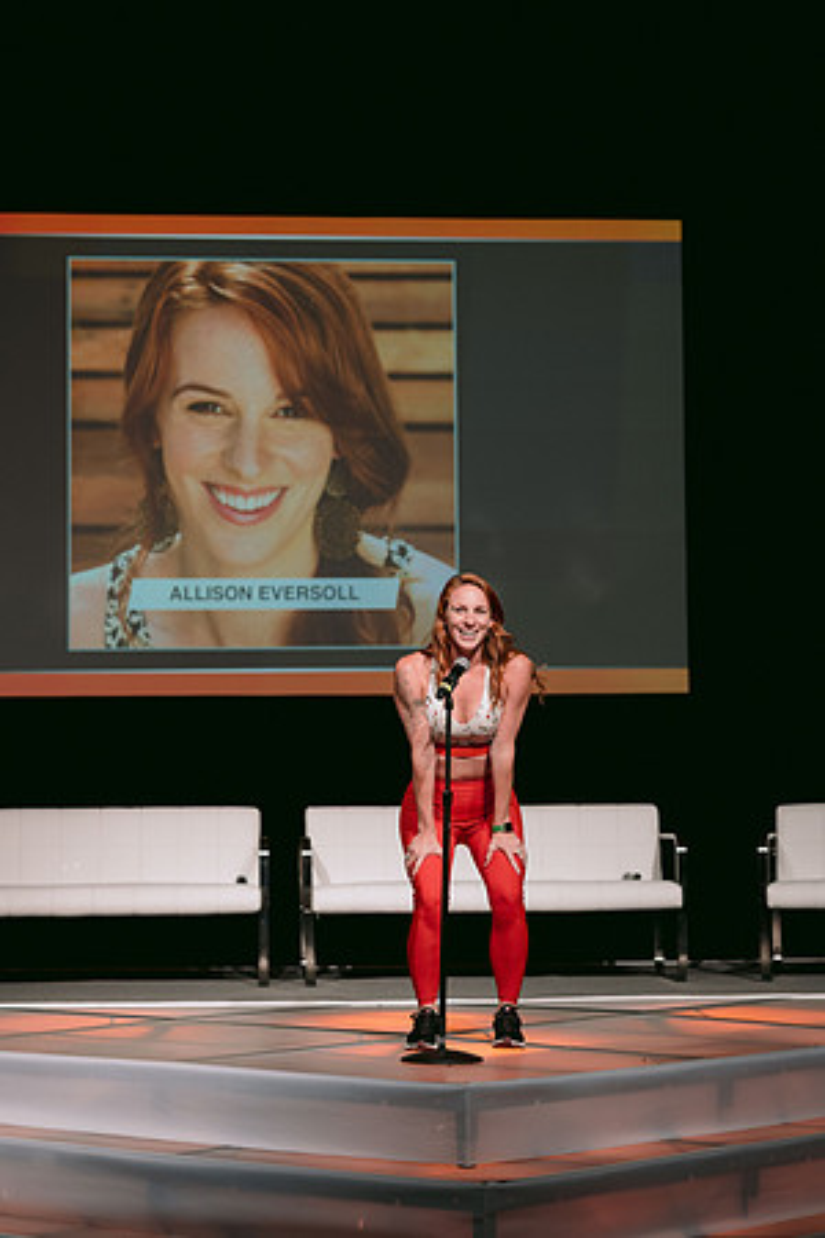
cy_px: 619
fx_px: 2922
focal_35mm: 85
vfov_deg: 23.9
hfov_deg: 16.1
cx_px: 412
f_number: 2.8
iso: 400
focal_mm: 85
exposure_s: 1/250
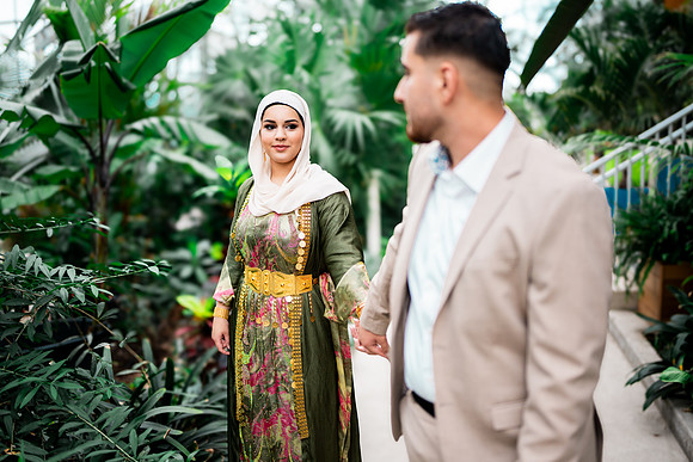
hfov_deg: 54.4
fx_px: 674
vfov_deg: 37.9
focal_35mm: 35
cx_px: 346
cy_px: 231
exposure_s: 1/800
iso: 200
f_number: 1.2
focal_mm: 35
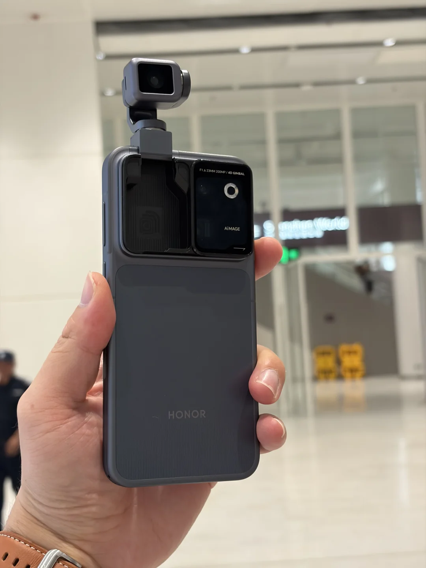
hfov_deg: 28.0
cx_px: 213
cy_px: 284
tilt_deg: +3.3
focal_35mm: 52
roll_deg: +4.3
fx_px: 853
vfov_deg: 36.8
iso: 125
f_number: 1.6
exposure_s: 1/33
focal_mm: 5.96
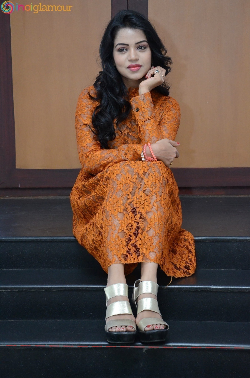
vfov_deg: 26.0
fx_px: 816
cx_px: 125
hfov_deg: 17.4
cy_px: 189
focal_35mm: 78
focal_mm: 52
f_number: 5.6
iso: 2500
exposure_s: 1/125
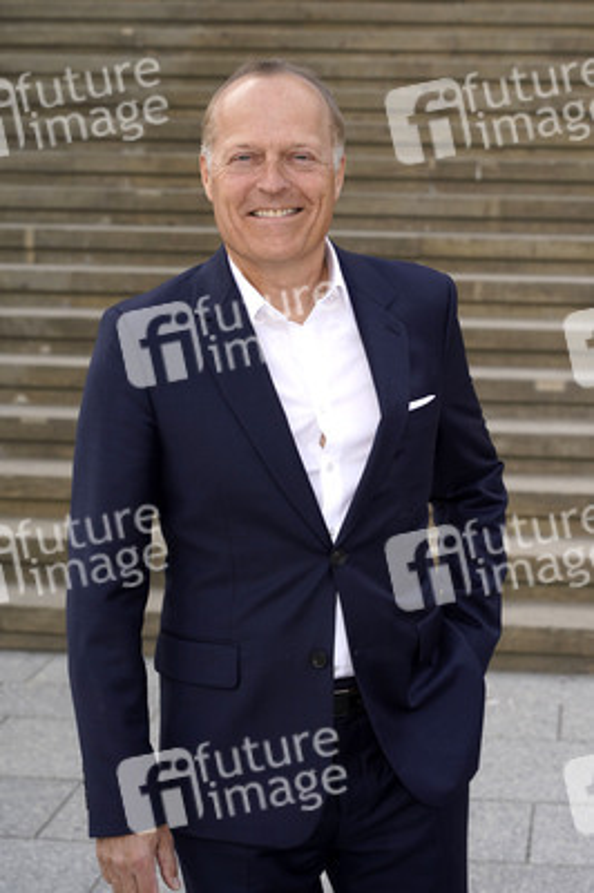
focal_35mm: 69
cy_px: 446
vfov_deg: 29.3
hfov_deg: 19.7
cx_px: 297
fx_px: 1711
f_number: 6.3
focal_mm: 69
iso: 100
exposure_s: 1/200
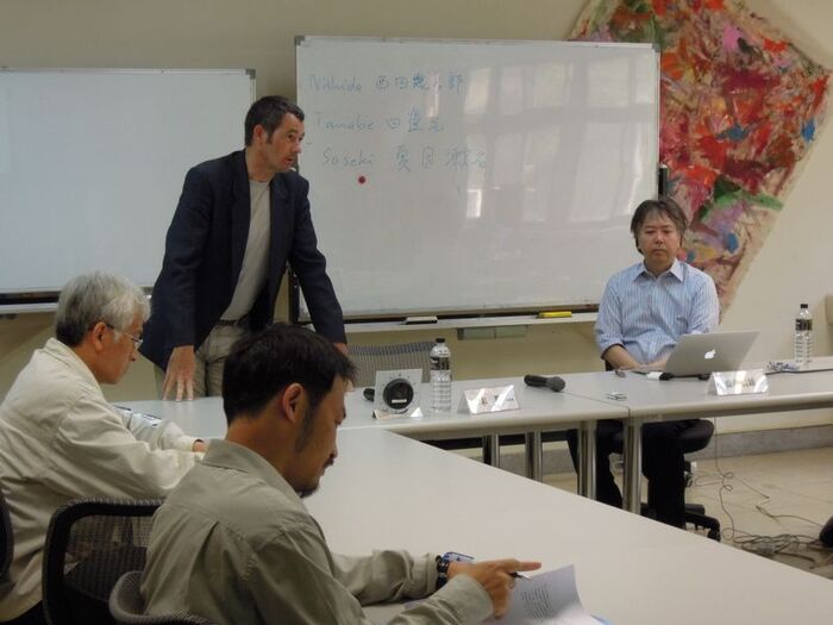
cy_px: 312
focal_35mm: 77
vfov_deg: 19.1
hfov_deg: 25.3
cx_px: 416
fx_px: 1853
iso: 400
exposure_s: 1/50
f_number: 4.7
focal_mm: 13.8
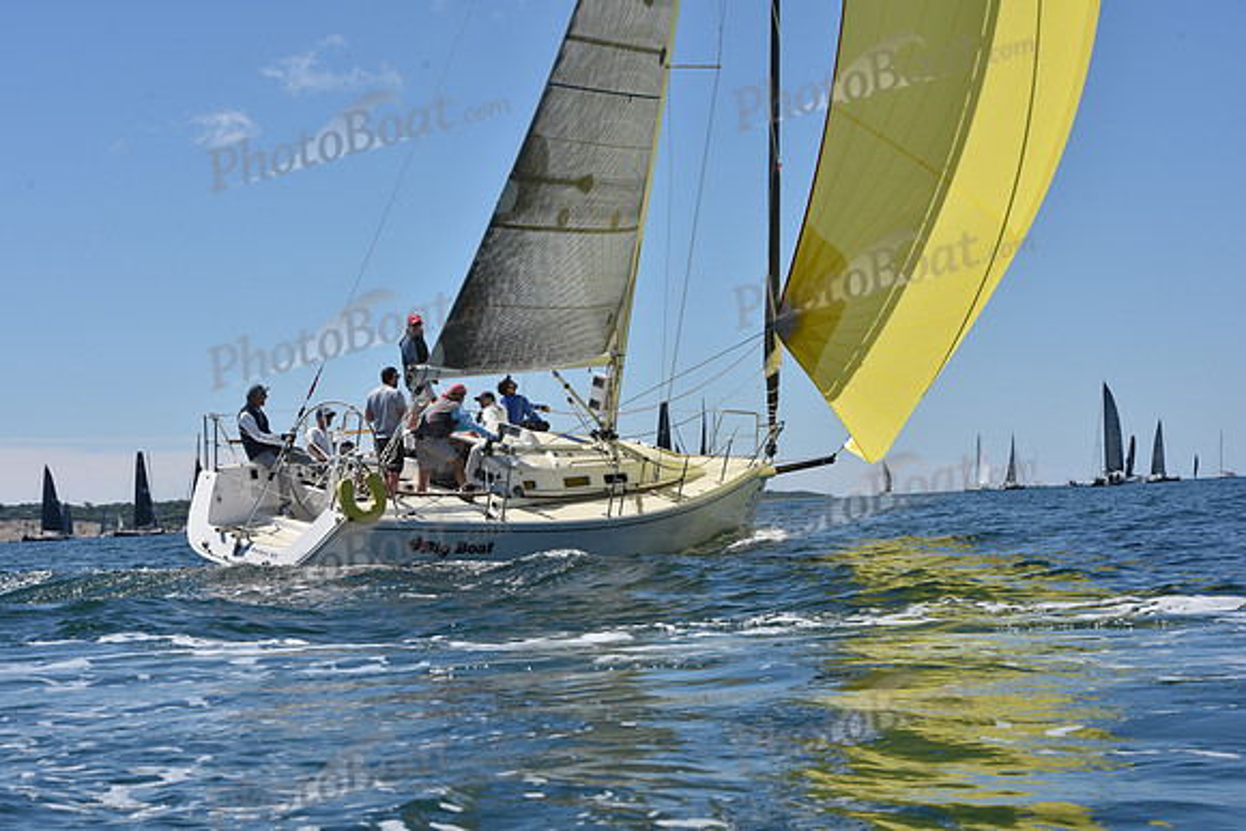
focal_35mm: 70
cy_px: 416
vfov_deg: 19.5
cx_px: 623
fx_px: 2423
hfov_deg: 28.8
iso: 250
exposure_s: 1/800
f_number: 10
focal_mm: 70
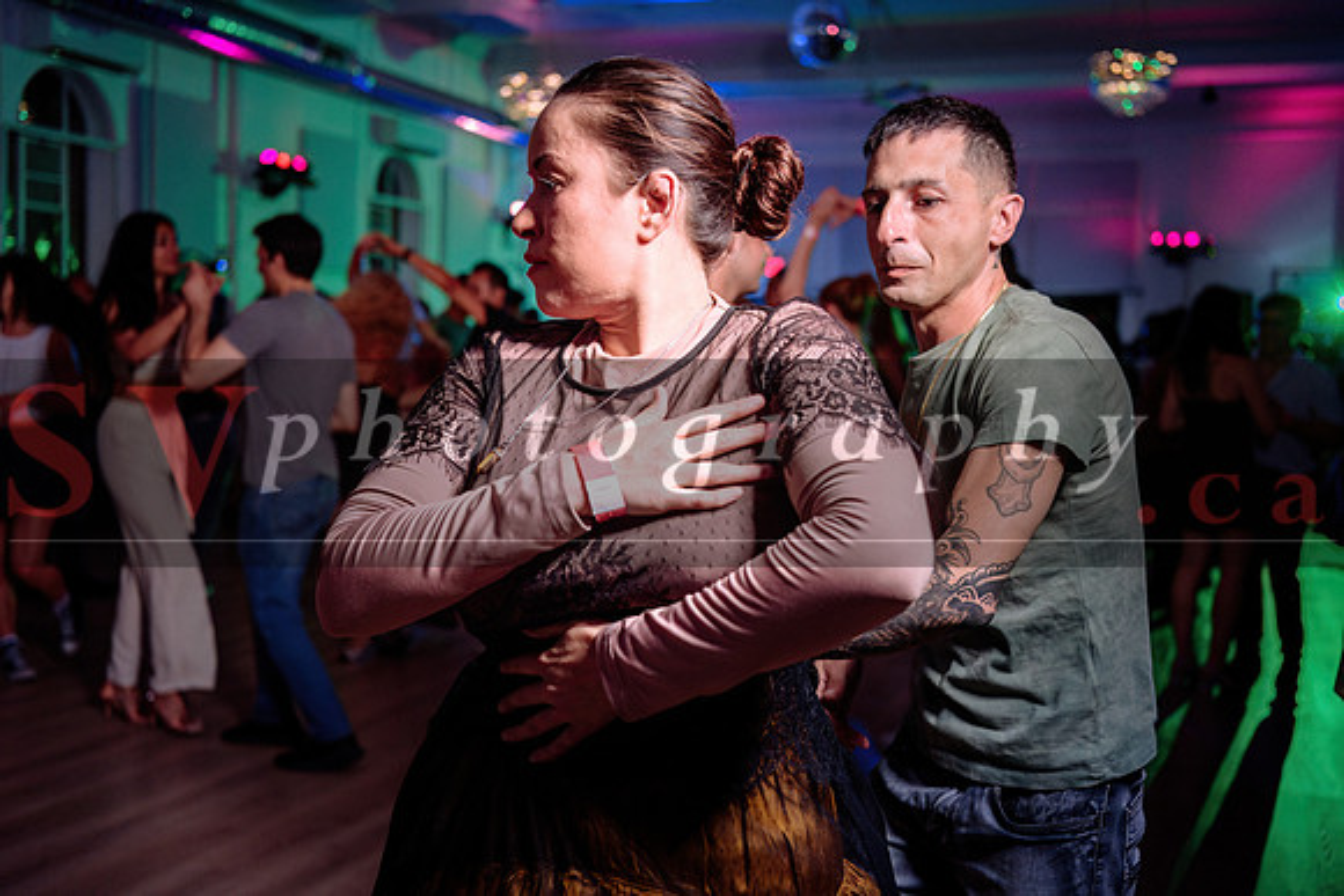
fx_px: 1494
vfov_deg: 33.4
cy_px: 448
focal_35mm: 40
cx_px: 672
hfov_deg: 48.4
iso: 800
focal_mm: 40
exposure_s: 1/50
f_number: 3.2
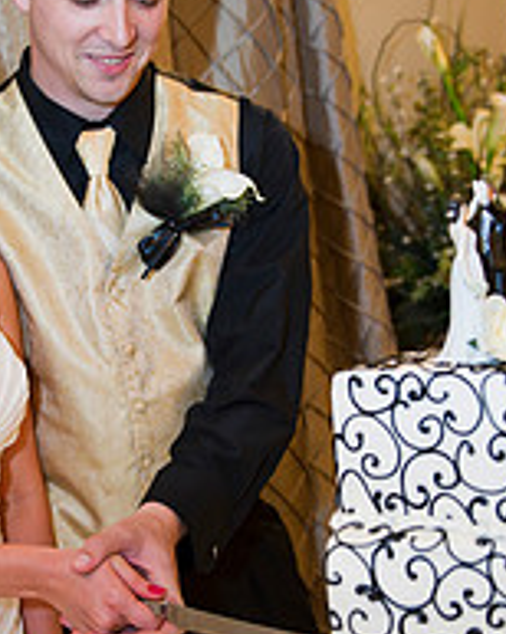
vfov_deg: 27.1
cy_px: 397
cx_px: 146
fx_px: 1312
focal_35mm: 70
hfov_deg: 21.7
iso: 1250
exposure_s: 1/60
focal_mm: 32
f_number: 2.8
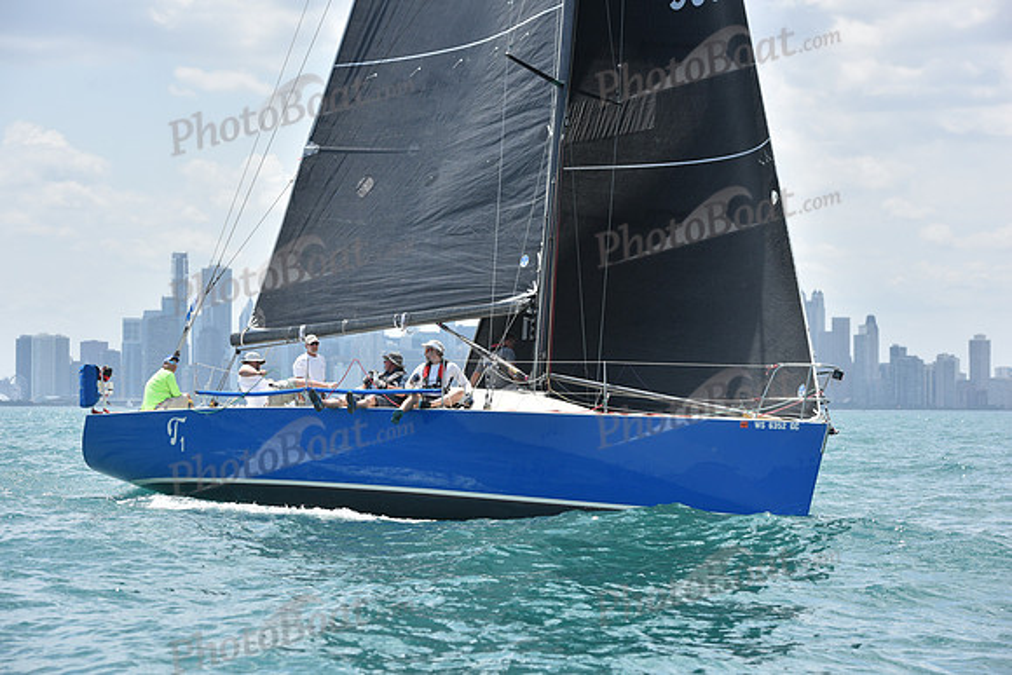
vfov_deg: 13.7
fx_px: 2812
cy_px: 338
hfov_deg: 20.4
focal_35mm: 100
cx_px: 506
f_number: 5.6
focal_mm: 100
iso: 250
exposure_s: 1/1250
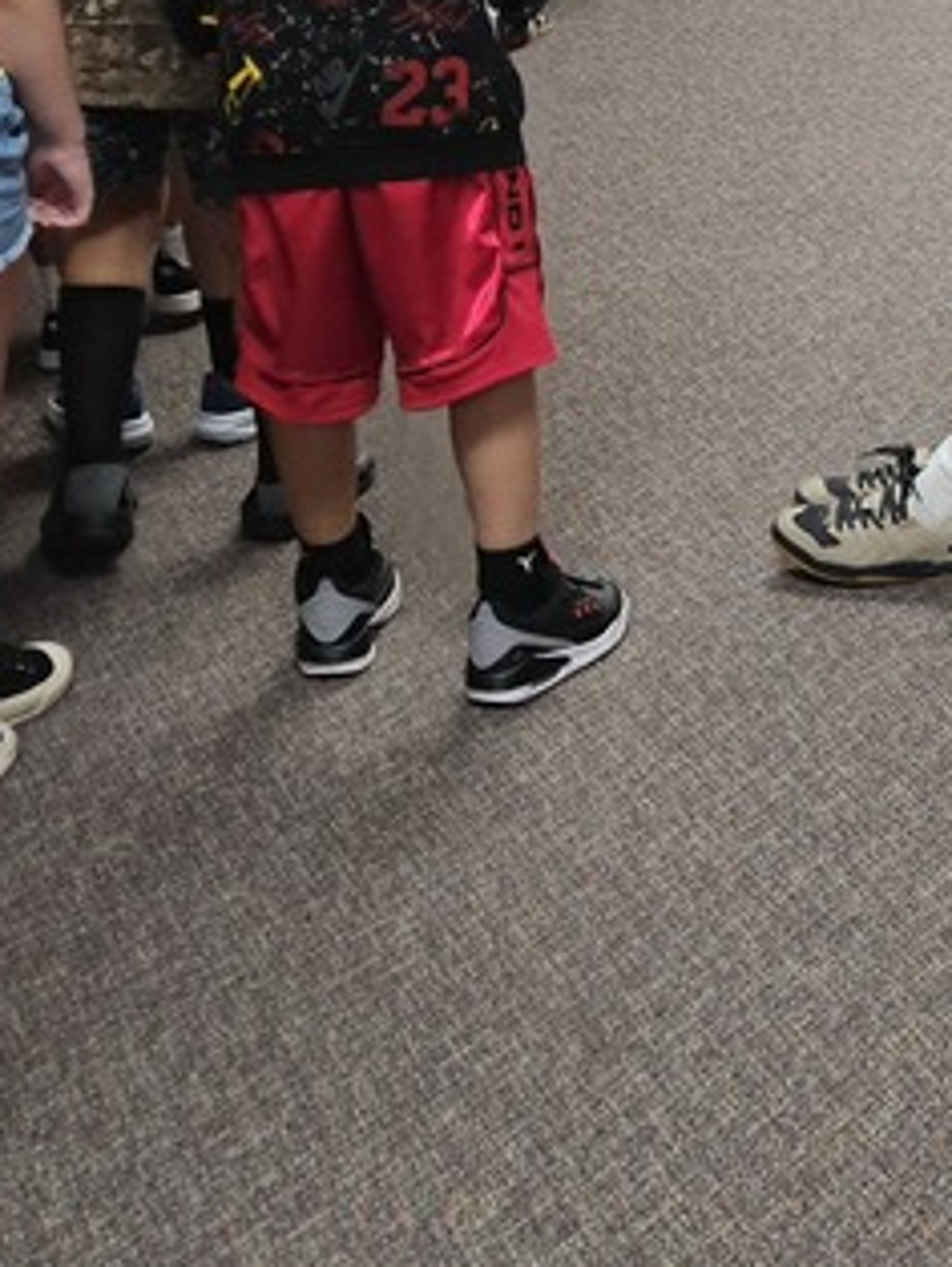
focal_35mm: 75
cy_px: 36
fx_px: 2746
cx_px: 1372
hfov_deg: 17.9
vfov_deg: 24.9
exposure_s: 1/120
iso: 1000
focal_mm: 5.4
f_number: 1.8
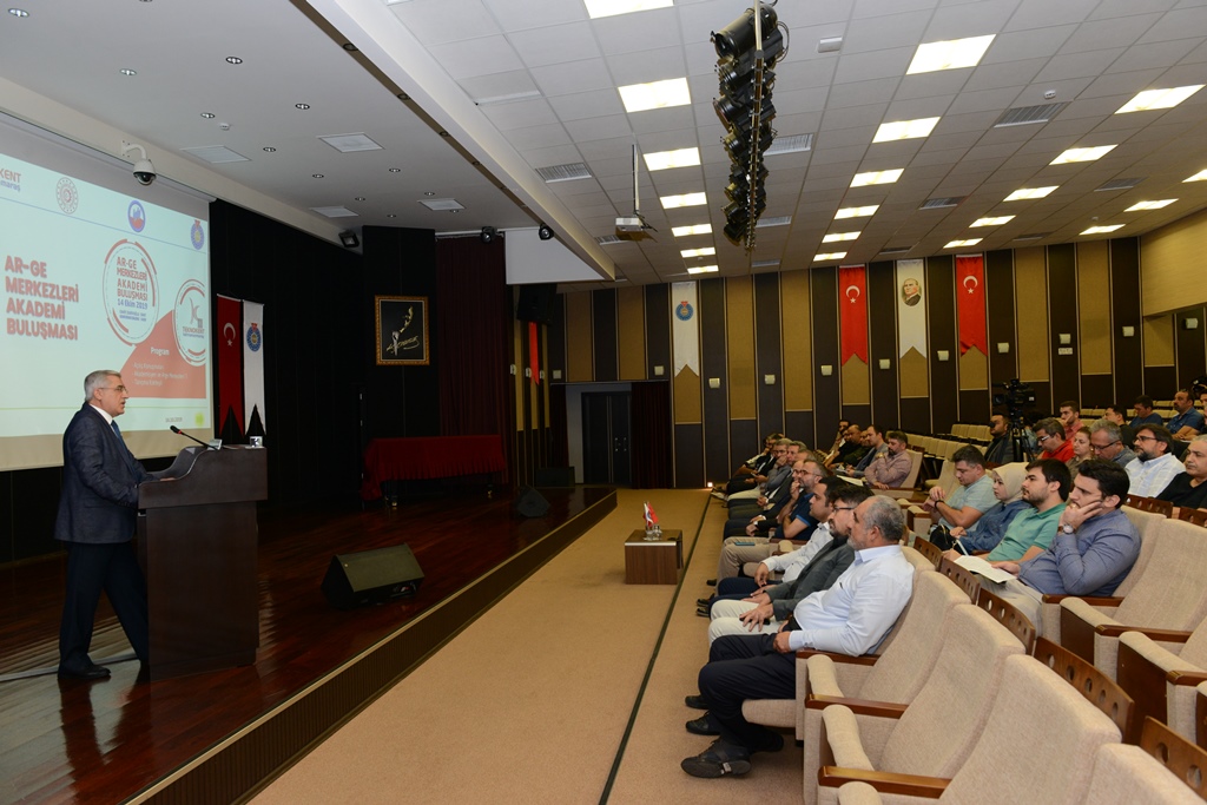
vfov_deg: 53.1
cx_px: 604
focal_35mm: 24
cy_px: 402
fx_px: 805
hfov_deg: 73.7
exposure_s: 1/60
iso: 1250
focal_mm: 24
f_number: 6.3
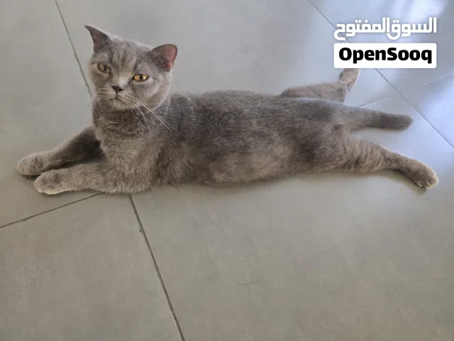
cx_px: 227
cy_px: 170
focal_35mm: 23
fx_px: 302
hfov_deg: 73.9
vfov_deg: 58.9
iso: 500
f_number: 1.7
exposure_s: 1/100
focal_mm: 6.3
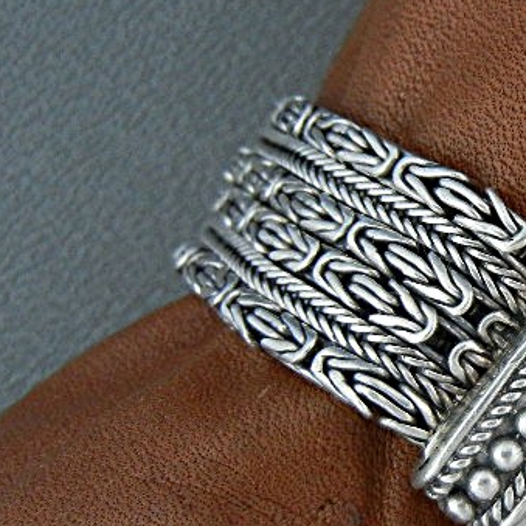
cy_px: 282
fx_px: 2390
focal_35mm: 139
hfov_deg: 12.2
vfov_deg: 12.6
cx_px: 663
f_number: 3.9
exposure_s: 1/23
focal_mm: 9.3
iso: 400
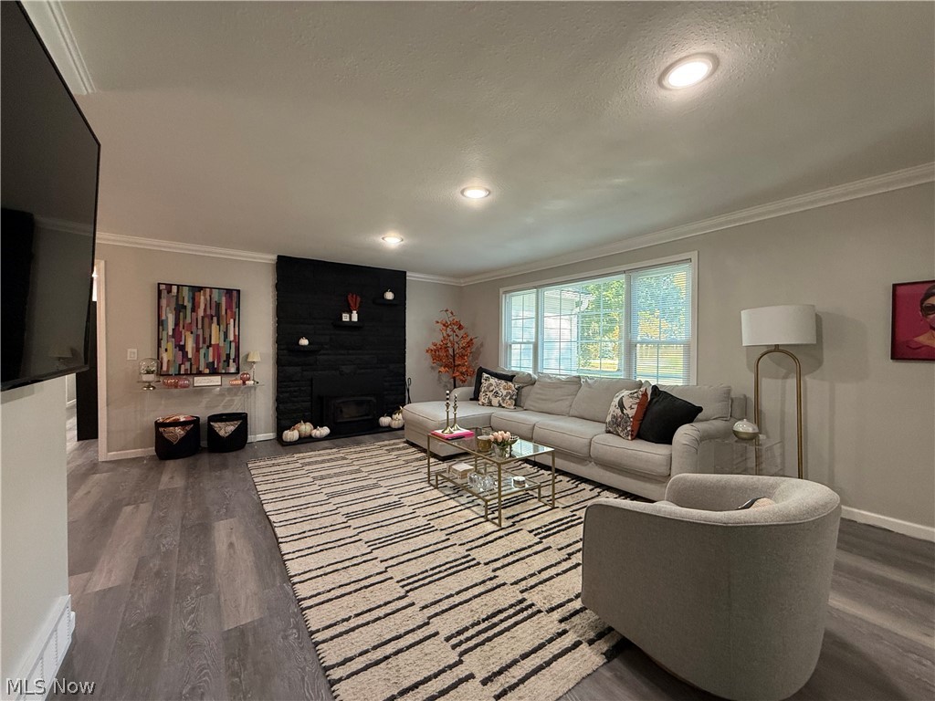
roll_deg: -0.2
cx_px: 468
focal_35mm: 14
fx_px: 378
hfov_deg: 102.1
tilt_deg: -0.5
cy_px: 350
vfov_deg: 85.7
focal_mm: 2.22
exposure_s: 1/120
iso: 320
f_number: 2.2
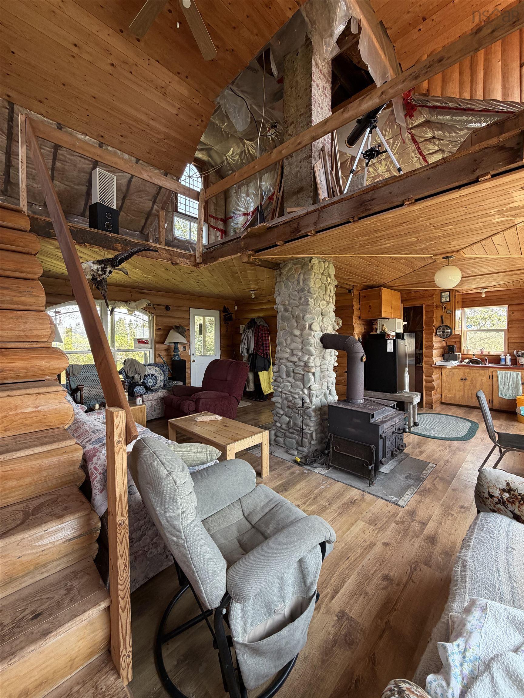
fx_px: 283
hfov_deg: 85.7
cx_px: 262
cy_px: 349
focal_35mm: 14
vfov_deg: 102.1
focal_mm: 2.22
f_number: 2.2
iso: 100
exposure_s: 1/121
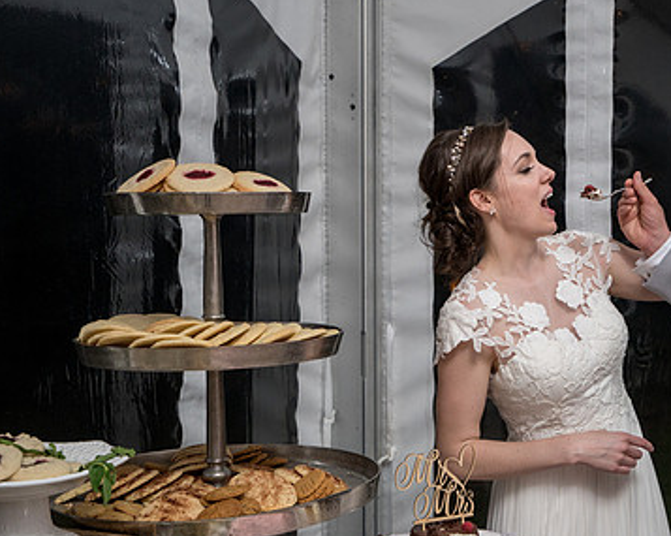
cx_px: 532
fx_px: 1131
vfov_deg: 26.6
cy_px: 272
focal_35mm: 57
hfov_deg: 32.2
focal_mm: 34
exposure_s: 1/200
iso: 2000
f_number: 5
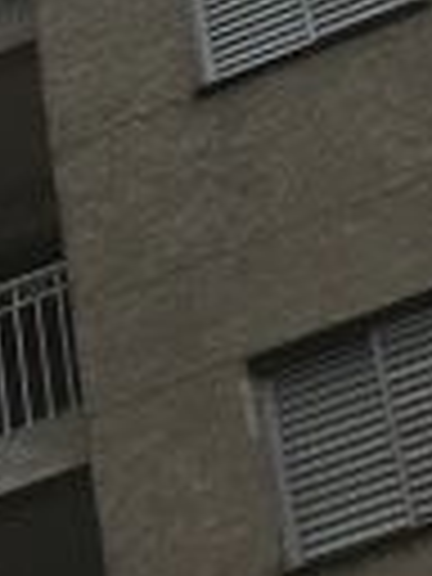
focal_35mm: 232
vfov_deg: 8.1
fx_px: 3860
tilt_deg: +52.0
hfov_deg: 6.1
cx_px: -616
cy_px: -554
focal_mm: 4.15
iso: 25
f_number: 2.2
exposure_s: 1/1923
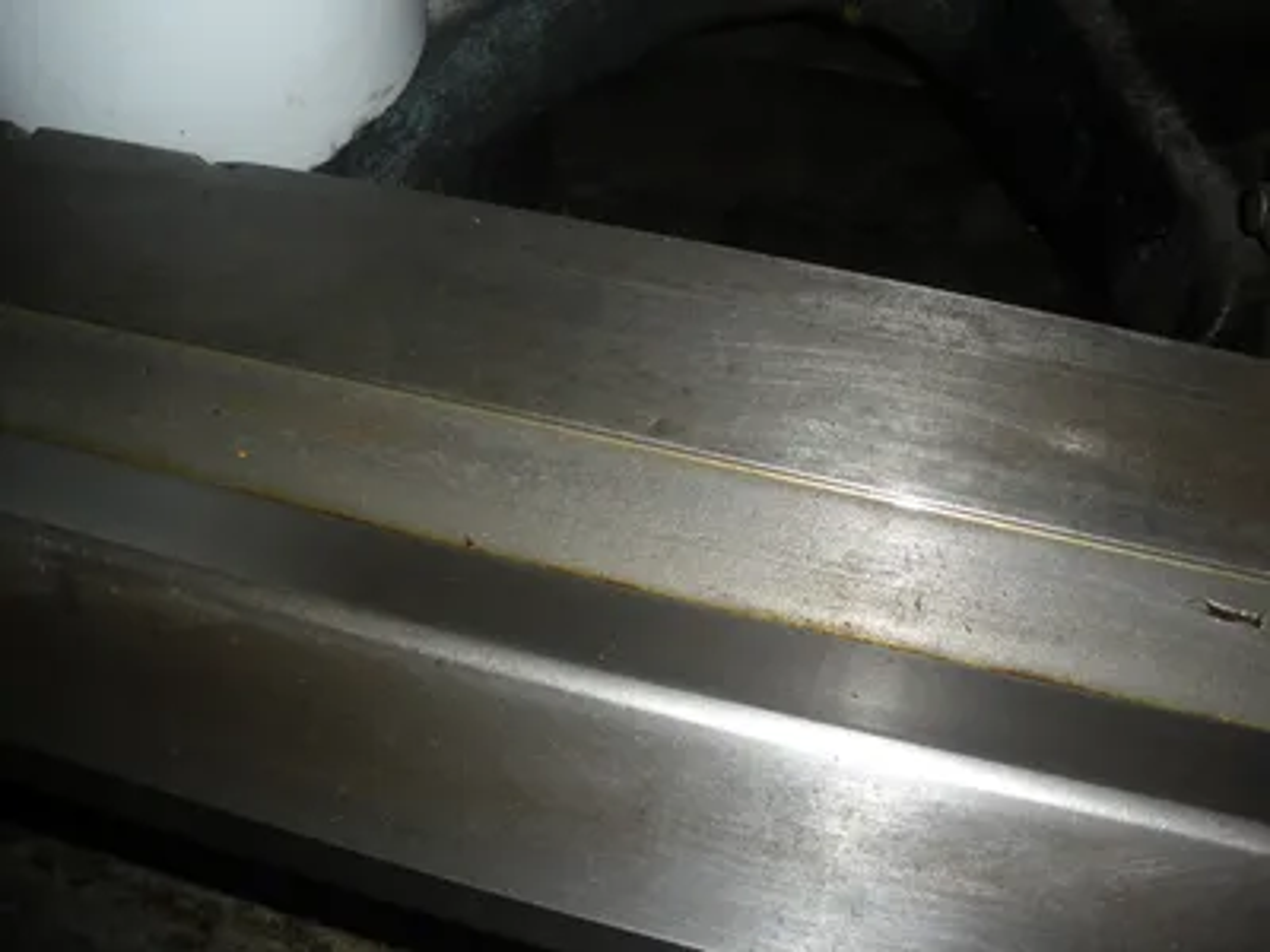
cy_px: 476
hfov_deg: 51.4
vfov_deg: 39.7
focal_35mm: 36
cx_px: 635
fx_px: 1321
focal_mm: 6.3
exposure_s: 1/60
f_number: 3.5
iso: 64
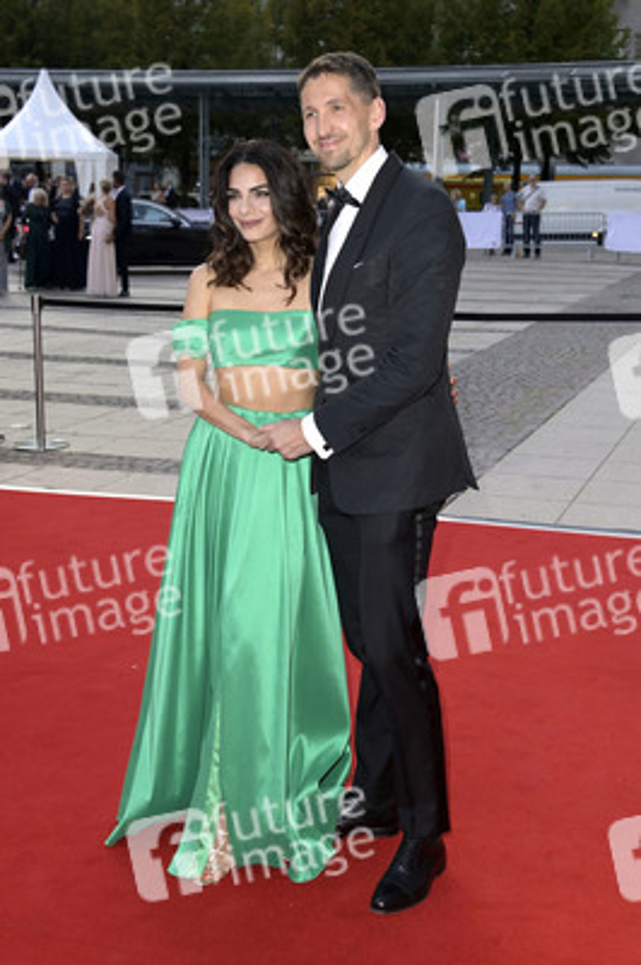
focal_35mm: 45
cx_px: 320
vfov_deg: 43.6
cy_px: 482
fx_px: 1204
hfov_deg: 29.8
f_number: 5.6
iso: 1000
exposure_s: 1/250
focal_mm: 45
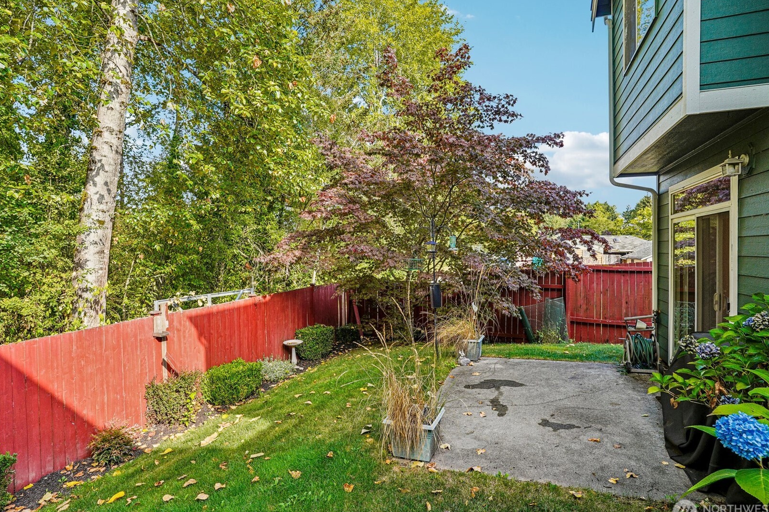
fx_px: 384
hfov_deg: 90.0
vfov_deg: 67.4
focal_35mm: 18
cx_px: 383
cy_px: 259
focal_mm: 17
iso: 400
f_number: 8
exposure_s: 1/125
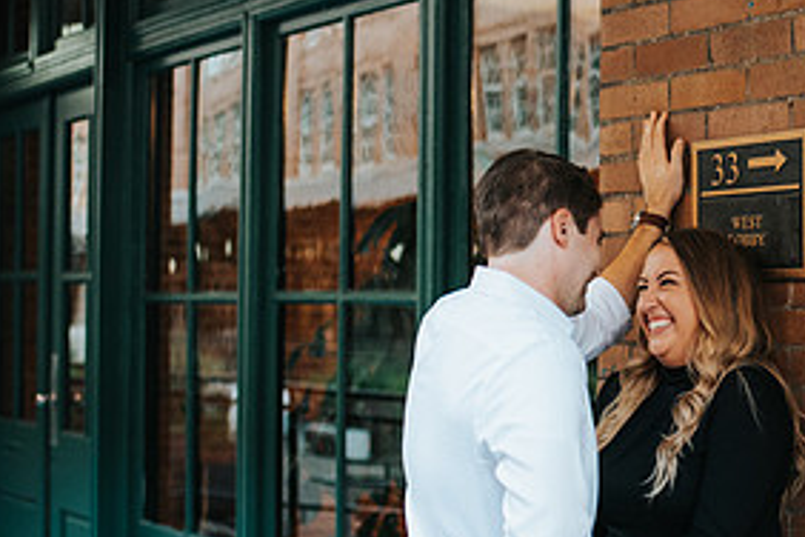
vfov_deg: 18.9
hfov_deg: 27.5
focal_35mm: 72
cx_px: 654
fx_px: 1610
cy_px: 278
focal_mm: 35
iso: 1000
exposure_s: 1/500
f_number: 1.8
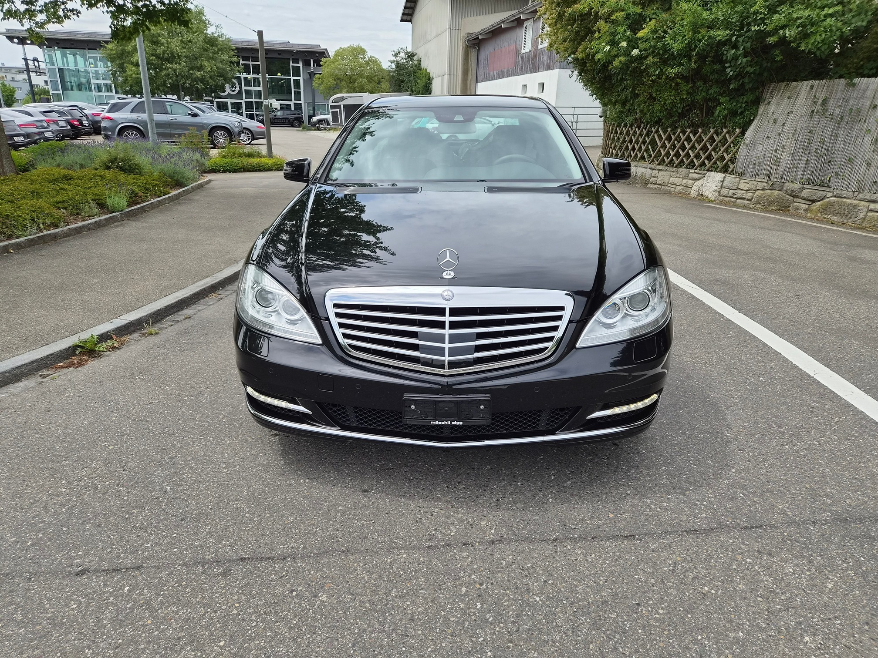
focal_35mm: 23
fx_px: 583
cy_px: 329
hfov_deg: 73.9
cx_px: 439
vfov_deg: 58.9
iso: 80
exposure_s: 1/3392
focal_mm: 5.4
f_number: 1.8
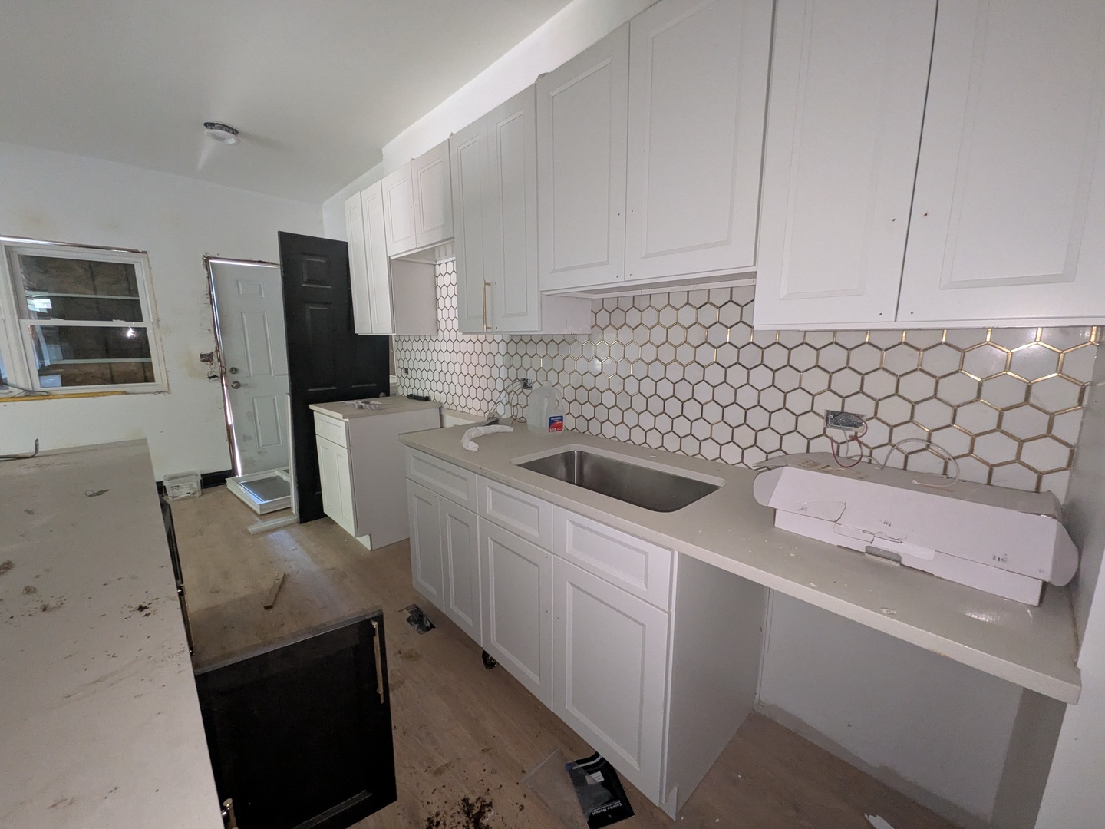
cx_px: 552
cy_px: 414
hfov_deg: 102.1
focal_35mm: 14
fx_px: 447
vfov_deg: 85.7
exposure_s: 1/30.3
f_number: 2.2
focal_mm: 1.85
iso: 1215
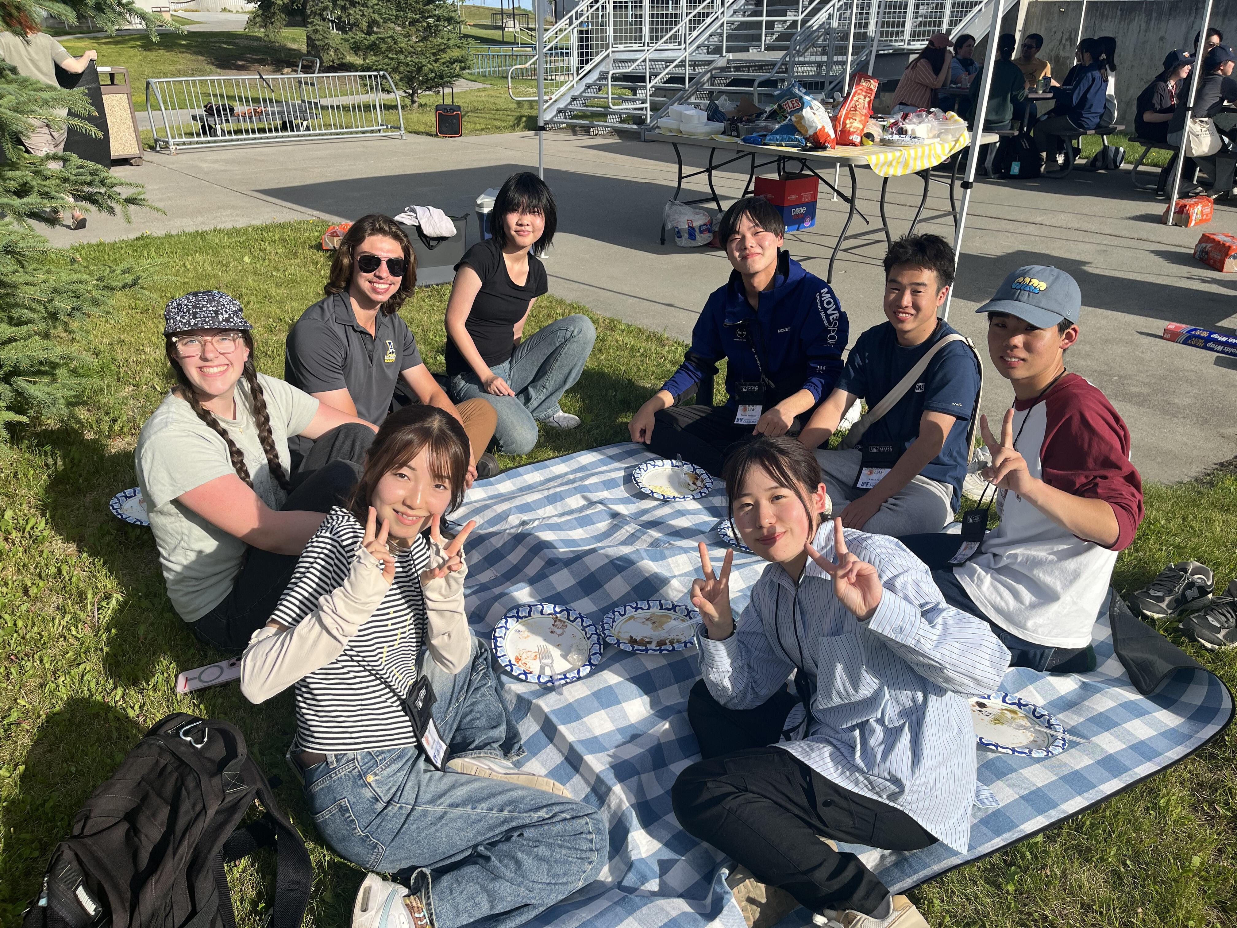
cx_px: 618
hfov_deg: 67.3
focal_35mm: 26
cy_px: 464
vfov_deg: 53.1
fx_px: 929
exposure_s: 1/3049
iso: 50
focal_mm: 5.1
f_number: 1.6
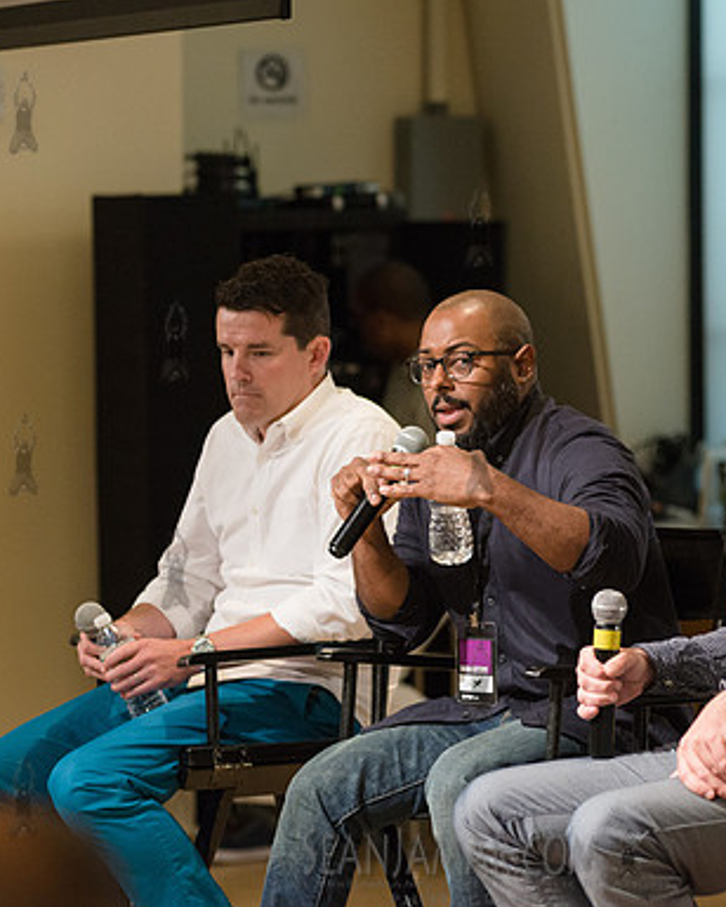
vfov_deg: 10.9
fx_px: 4754
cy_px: 454
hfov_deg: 8.7
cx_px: 478
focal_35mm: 177
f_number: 4
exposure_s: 1/400
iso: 2500
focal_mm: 125
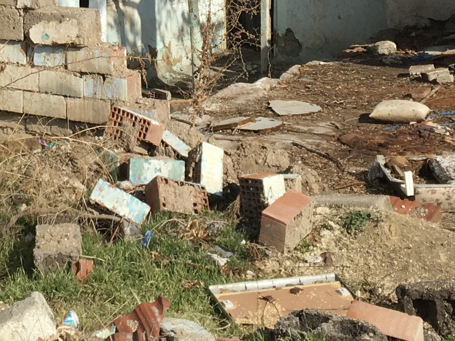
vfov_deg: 12.9
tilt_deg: -1.7
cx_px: 6
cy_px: -122
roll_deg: +1.4
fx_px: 1446
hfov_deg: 17.5
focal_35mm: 110
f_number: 2.2
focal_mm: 4.15
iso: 25
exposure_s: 1/1570
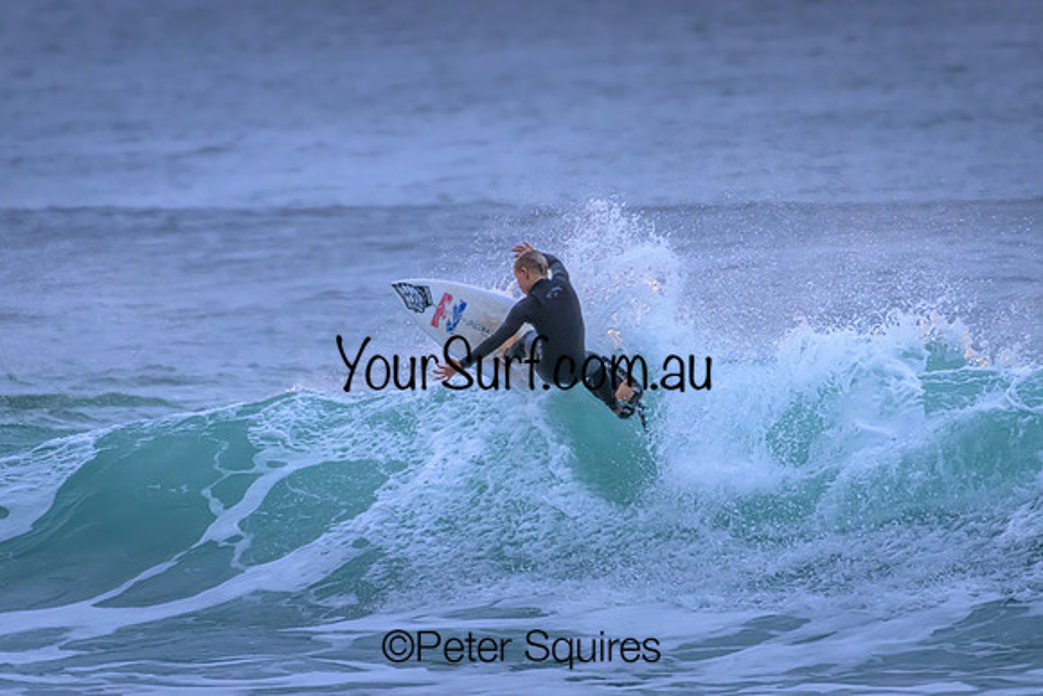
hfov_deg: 2.3
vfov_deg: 1.5
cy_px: 348
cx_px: 522
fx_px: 26080
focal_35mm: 900
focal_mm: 900
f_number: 11
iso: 10000
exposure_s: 1/500
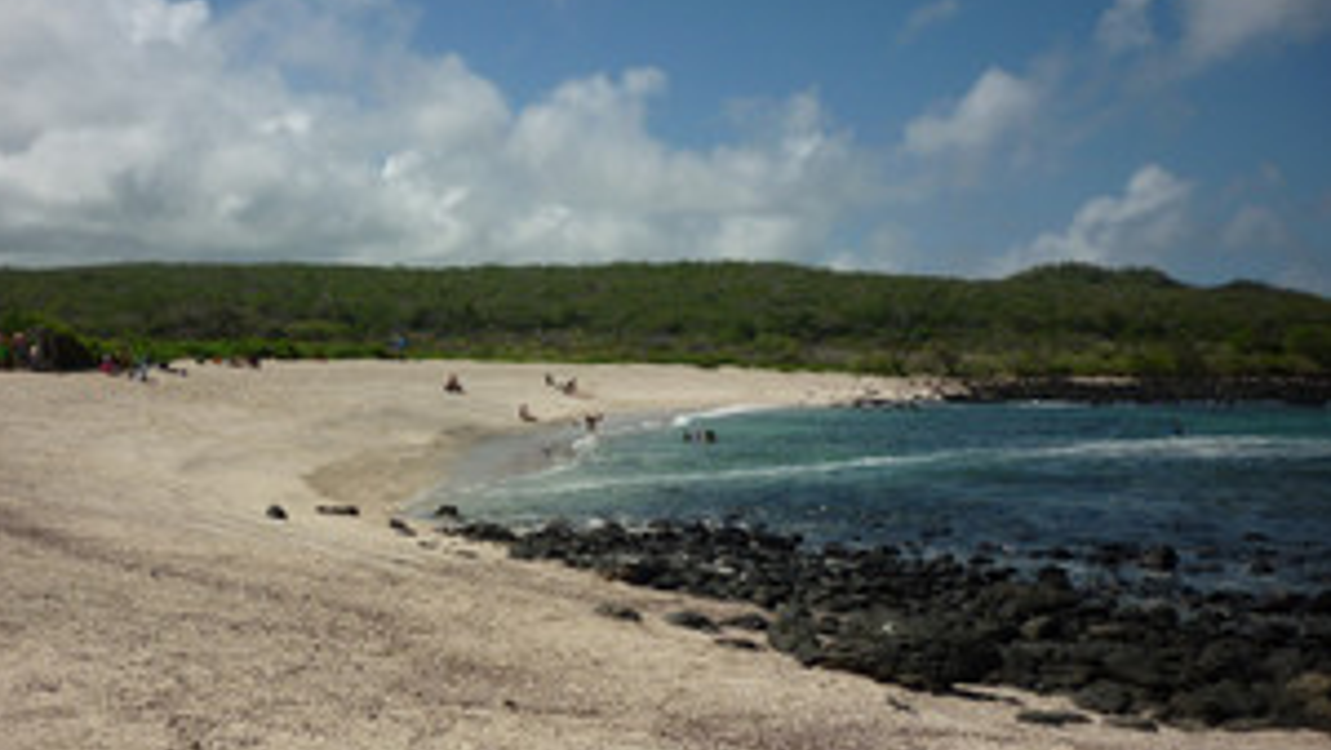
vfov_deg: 28.1
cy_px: 521
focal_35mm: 42
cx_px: 572
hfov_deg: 48.2
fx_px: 1483
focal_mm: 5.5
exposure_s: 1/400
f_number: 8
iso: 80
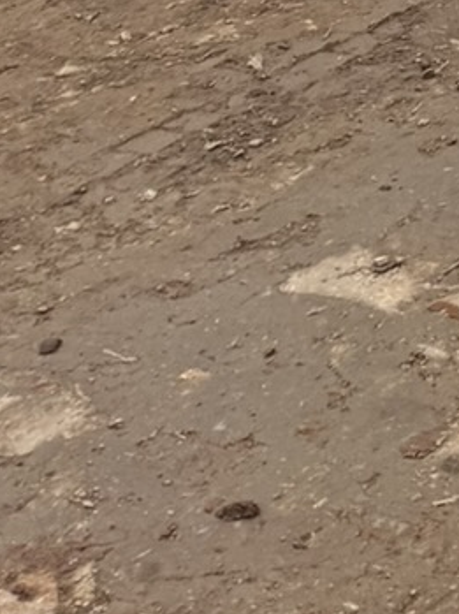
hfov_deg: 9.0
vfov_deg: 10.6
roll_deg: -0.8
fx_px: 2497
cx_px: 1273
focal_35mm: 141
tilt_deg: -3.7
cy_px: -1112
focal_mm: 6.76
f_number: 1.78
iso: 80
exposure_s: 1/5319
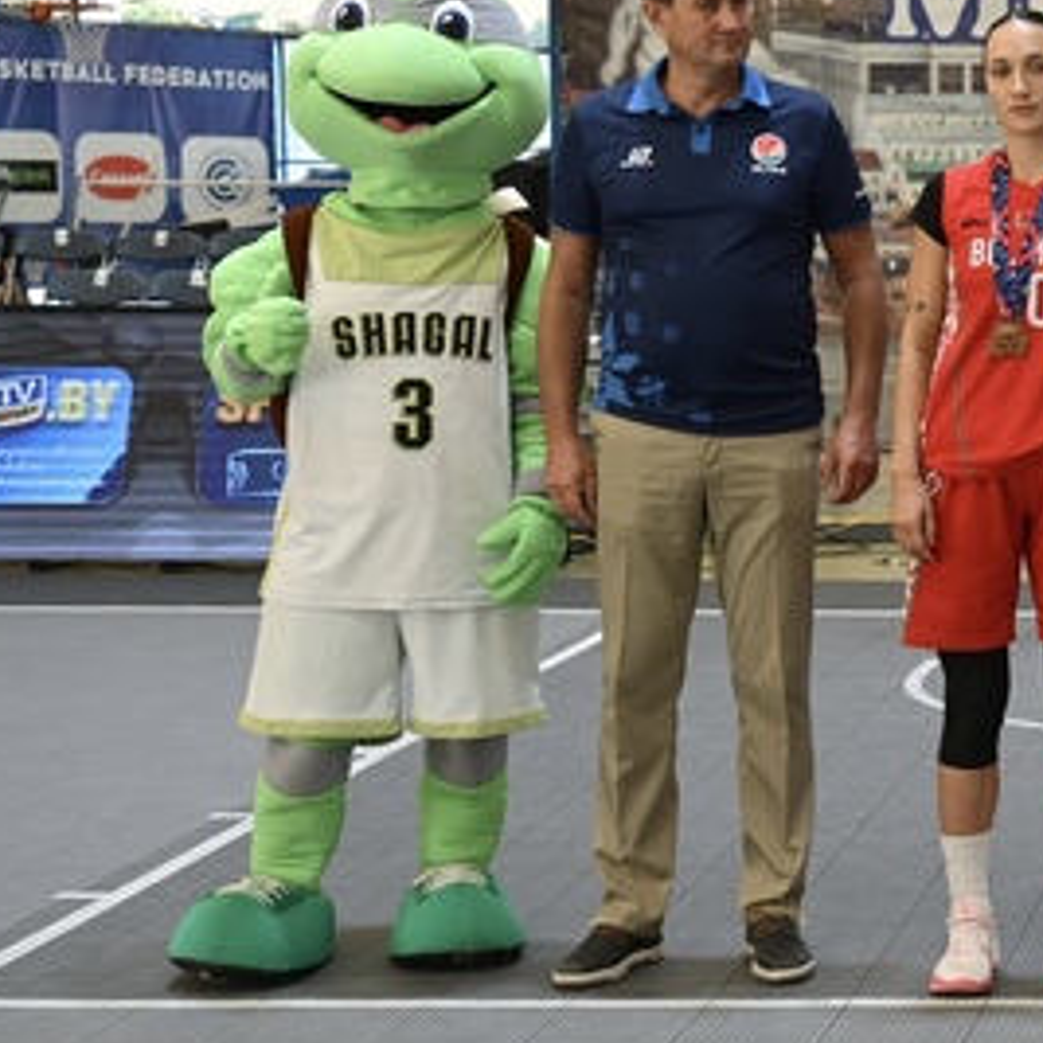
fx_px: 2863
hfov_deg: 18.5
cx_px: 1508
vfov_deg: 20.6
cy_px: 354
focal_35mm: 84
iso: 640
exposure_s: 1/250
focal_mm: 33
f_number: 3.5
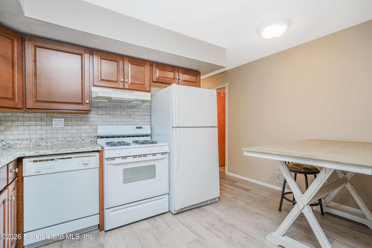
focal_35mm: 17
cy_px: 124
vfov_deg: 70.4
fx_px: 176
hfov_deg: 93.3
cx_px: 186
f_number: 4
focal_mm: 17
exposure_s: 1/15
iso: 64
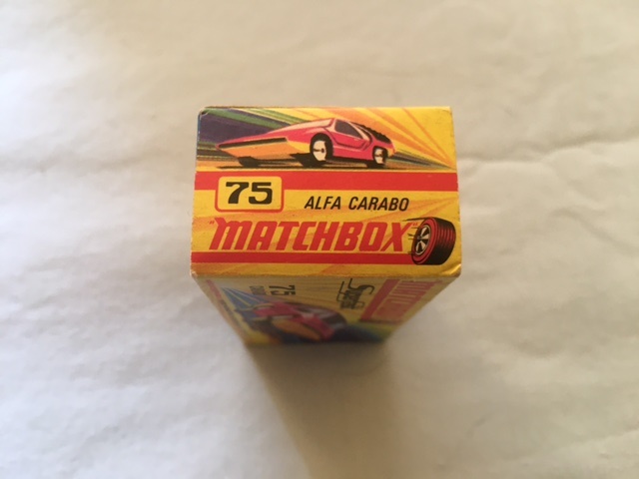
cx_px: 320
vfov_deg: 48.2
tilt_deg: -67.3
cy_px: 240
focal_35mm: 29
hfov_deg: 61.7
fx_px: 535
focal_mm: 4.15
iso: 100
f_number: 2.2
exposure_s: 1/33
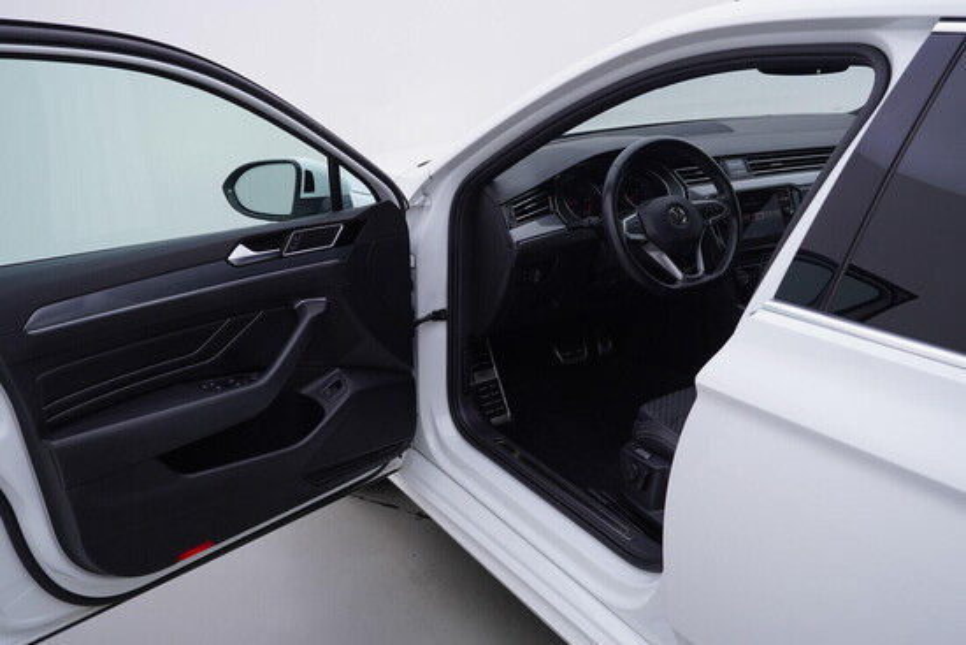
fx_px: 966
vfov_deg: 36.9
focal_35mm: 36
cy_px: 322
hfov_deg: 53.1
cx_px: 483
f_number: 4
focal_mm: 24
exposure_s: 1/80
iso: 125
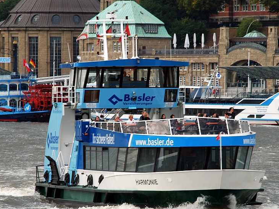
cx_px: 150
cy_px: 116
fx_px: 2198
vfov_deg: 5.5
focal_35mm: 273
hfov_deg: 7.3
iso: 200
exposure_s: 1/125
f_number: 8
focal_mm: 135
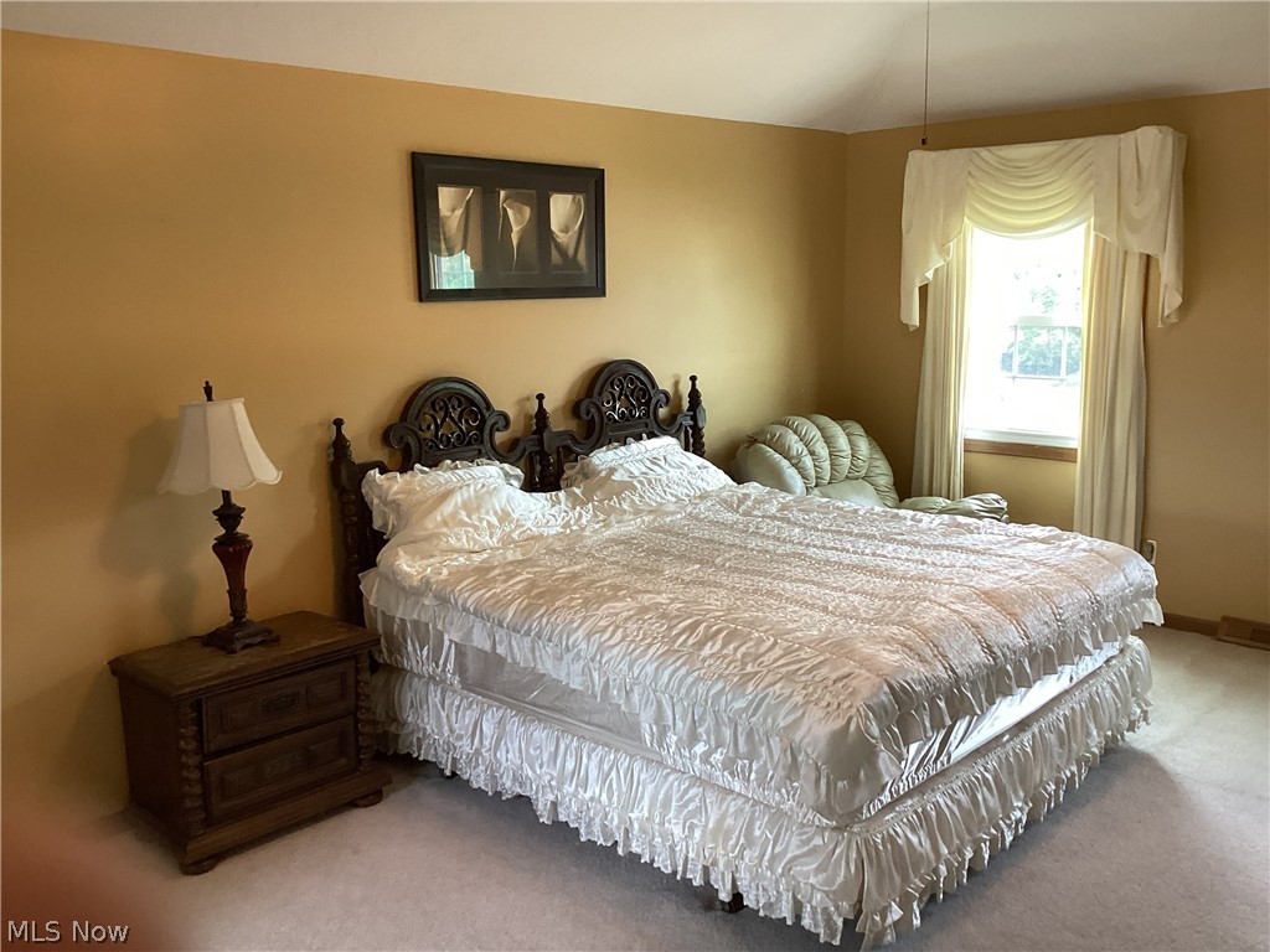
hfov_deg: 58.4
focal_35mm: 31
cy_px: 476
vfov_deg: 45.4
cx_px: 635
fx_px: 1137
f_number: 2.4
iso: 125
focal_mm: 3.3
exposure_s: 1/50
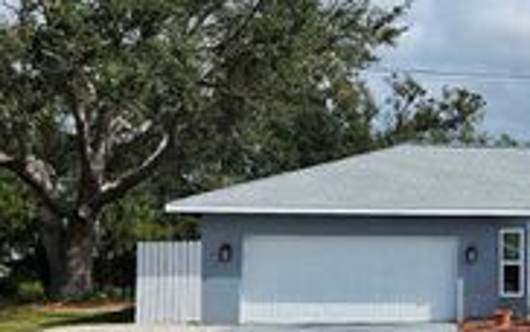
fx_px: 968
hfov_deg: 27.9
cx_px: 585
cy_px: 211
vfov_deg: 19.4
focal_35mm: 67
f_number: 1.8
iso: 25
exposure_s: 1/2897
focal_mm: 5.4
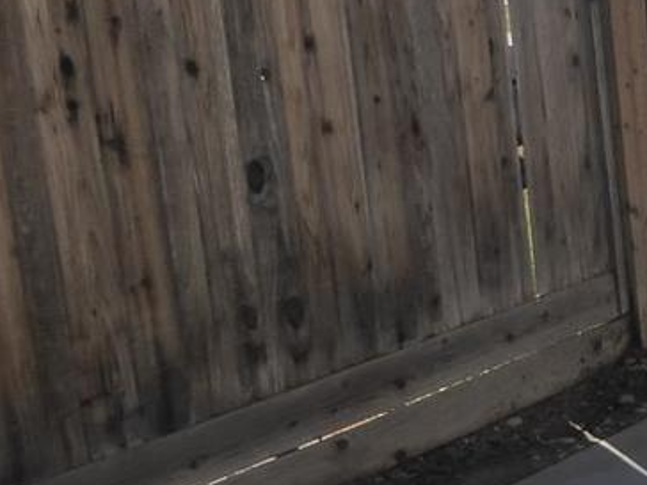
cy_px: 297
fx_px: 1925
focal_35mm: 103
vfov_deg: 14.4
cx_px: 1187
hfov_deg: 16.0
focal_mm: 4.3
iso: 160
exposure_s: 1/800
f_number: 5
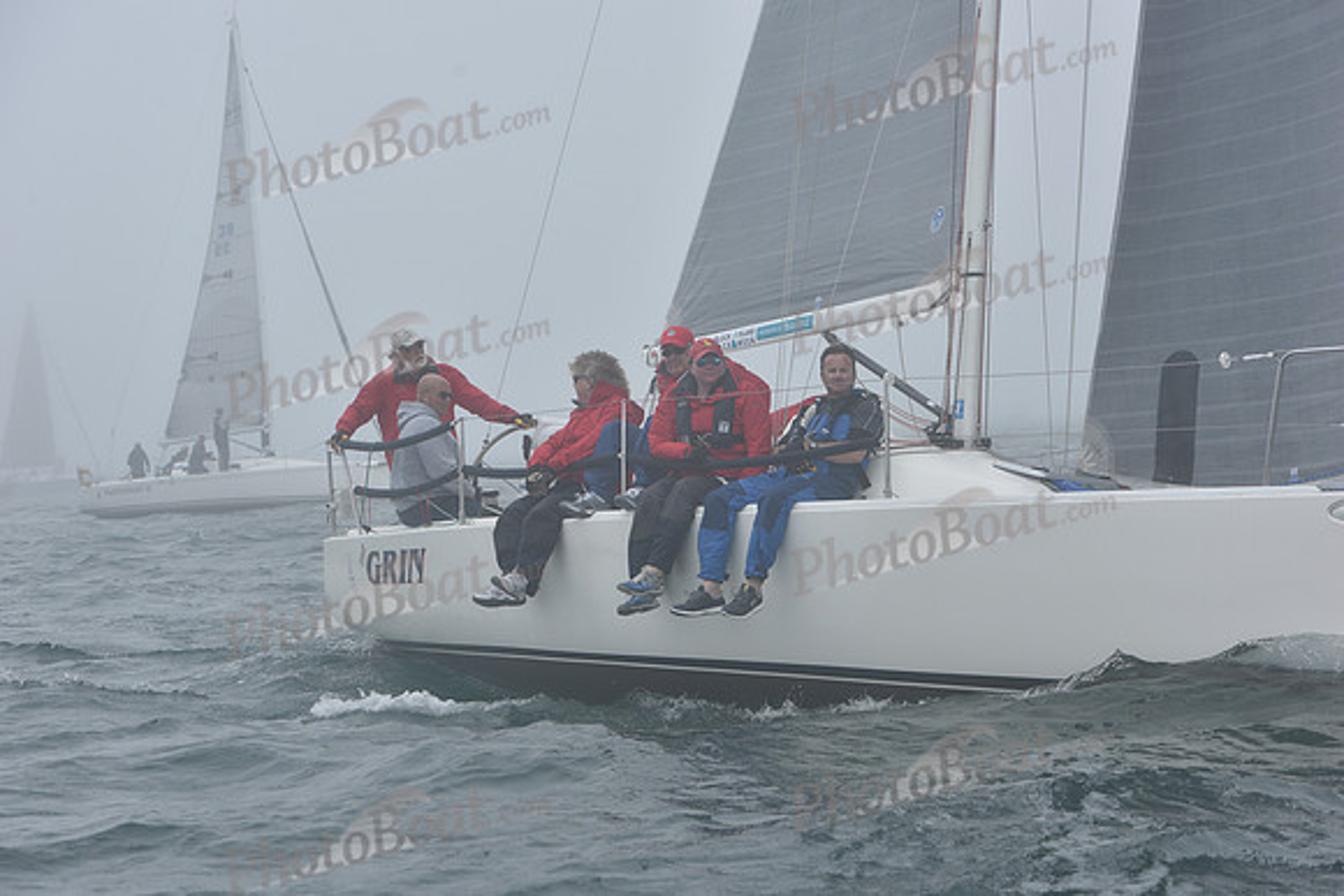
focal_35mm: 86
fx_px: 3211
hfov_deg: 23.6
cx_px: 672
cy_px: 448
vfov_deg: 15.9
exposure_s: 1/800
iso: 250
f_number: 7.1
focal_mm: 86
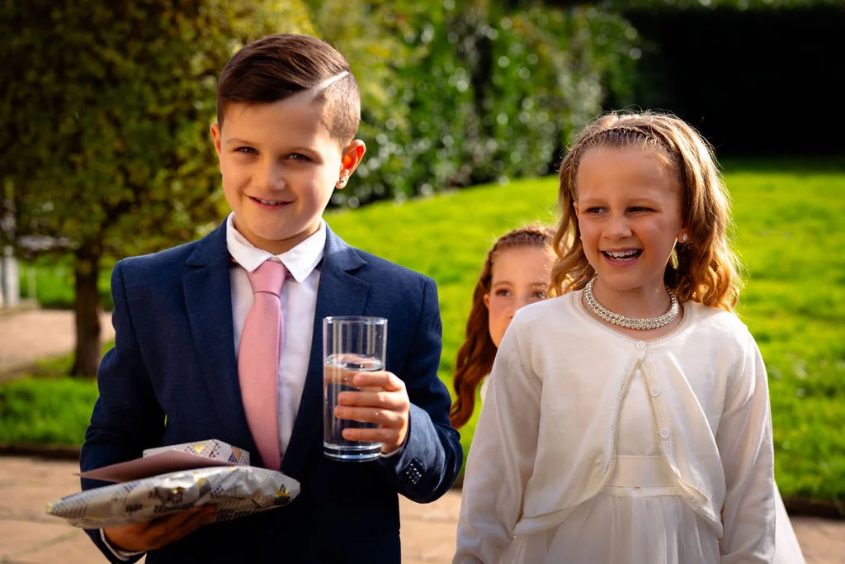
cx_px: 424
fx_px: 1725
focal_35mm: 74
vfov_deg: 18.5
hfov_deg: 27.5
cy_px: 306
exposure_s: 1/200
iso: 100
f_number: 3.2
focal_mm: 49
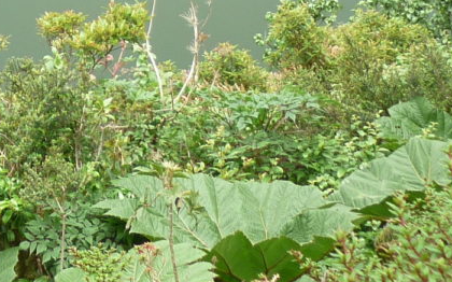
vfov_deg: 9.6
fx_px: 1576
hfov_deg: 15.8
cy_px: -259
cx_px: -68
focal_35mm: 128
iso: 80
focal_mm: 5.5
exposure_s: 1/250
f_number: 2.8
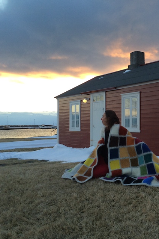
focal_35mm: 41
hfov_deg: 30.8
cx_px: 151
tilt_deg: +0.3
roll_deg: +1.1
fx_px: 272
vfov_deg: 47.4
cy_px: 118
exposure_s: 1/120
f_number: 2.2
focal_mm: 4.15
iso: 40
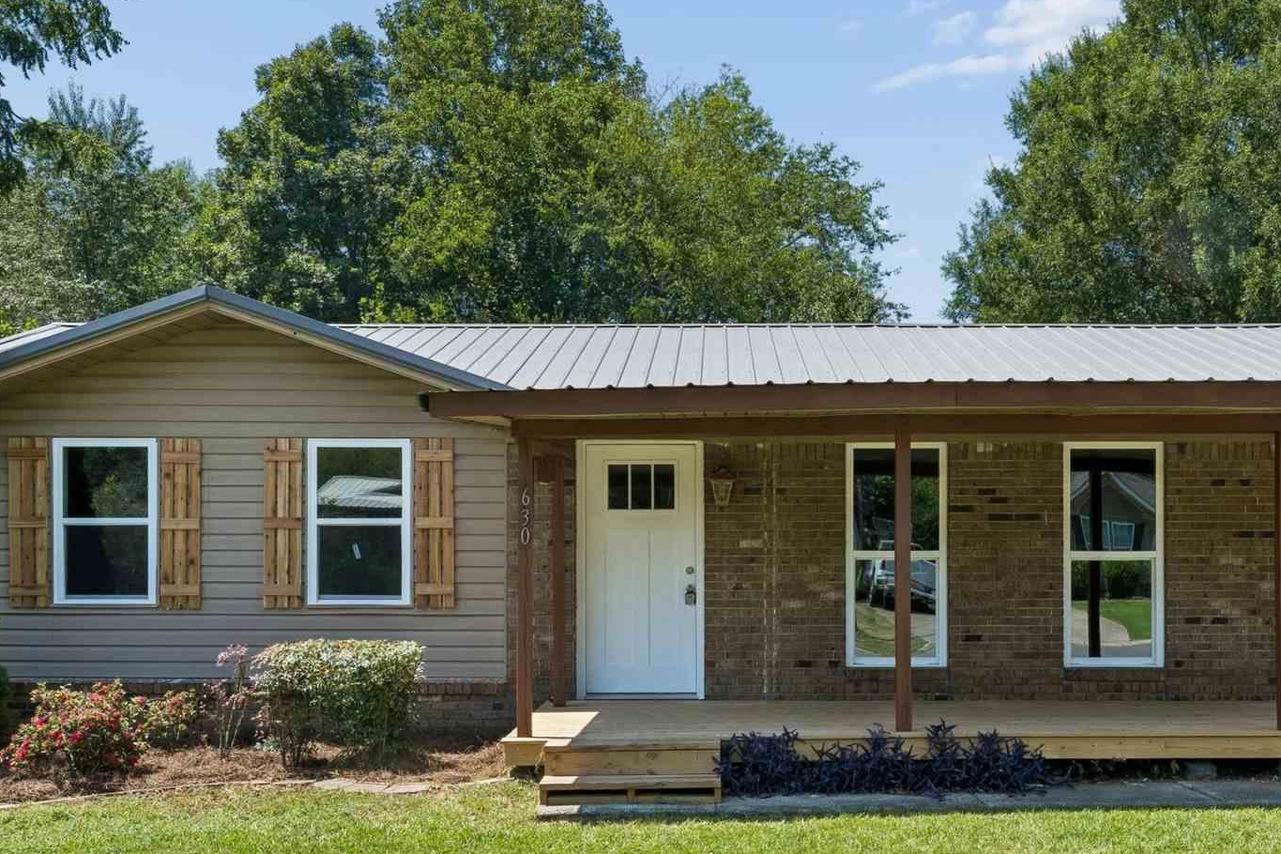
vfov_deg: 36.5
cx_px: 744
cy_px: 572
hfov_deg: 52.9
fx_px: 1281
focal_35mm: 36
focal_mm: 16
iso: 400
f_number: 13
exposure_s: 1/250
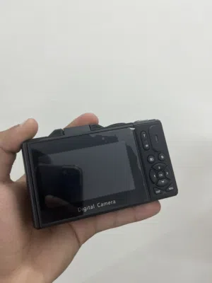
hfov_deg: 53.1
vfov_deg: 67.3
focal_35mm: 26
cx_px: 106
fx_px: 212
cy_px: 142
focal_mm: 5.1
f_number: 1.6
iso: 160
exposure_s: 1/60
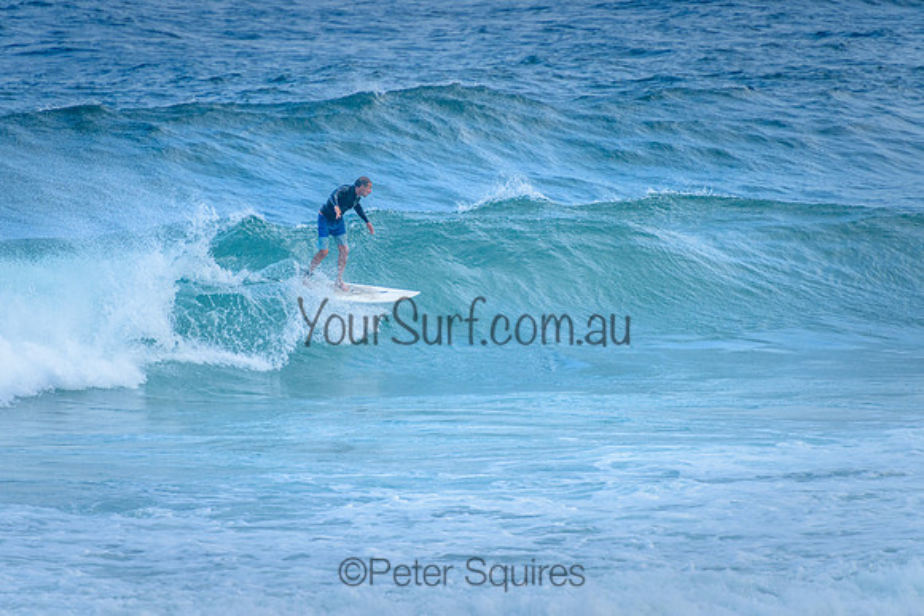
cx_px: 464
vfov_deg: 2.8
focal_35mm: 491
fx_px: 12595
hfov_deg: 4.2
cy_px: 240
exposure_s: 1/1250
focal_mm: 400
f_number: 5.6
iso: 500
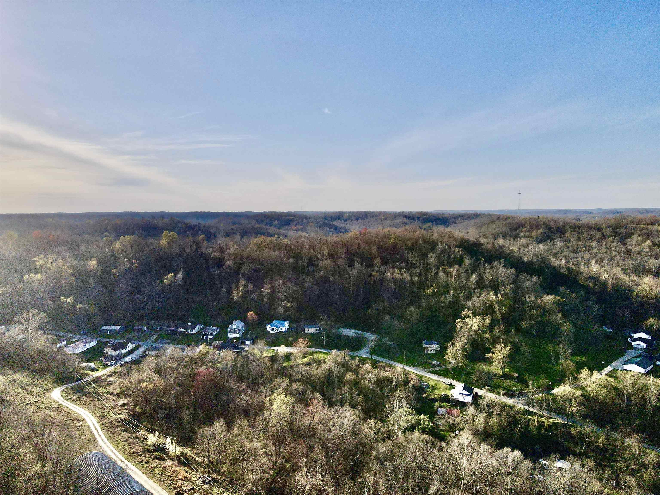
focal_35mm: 24
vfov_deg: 56.8
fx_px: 458
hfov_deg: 71.6
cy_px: 248
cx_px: 330
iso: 100
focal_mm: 4.5
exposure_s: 1/2500
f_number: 2.8
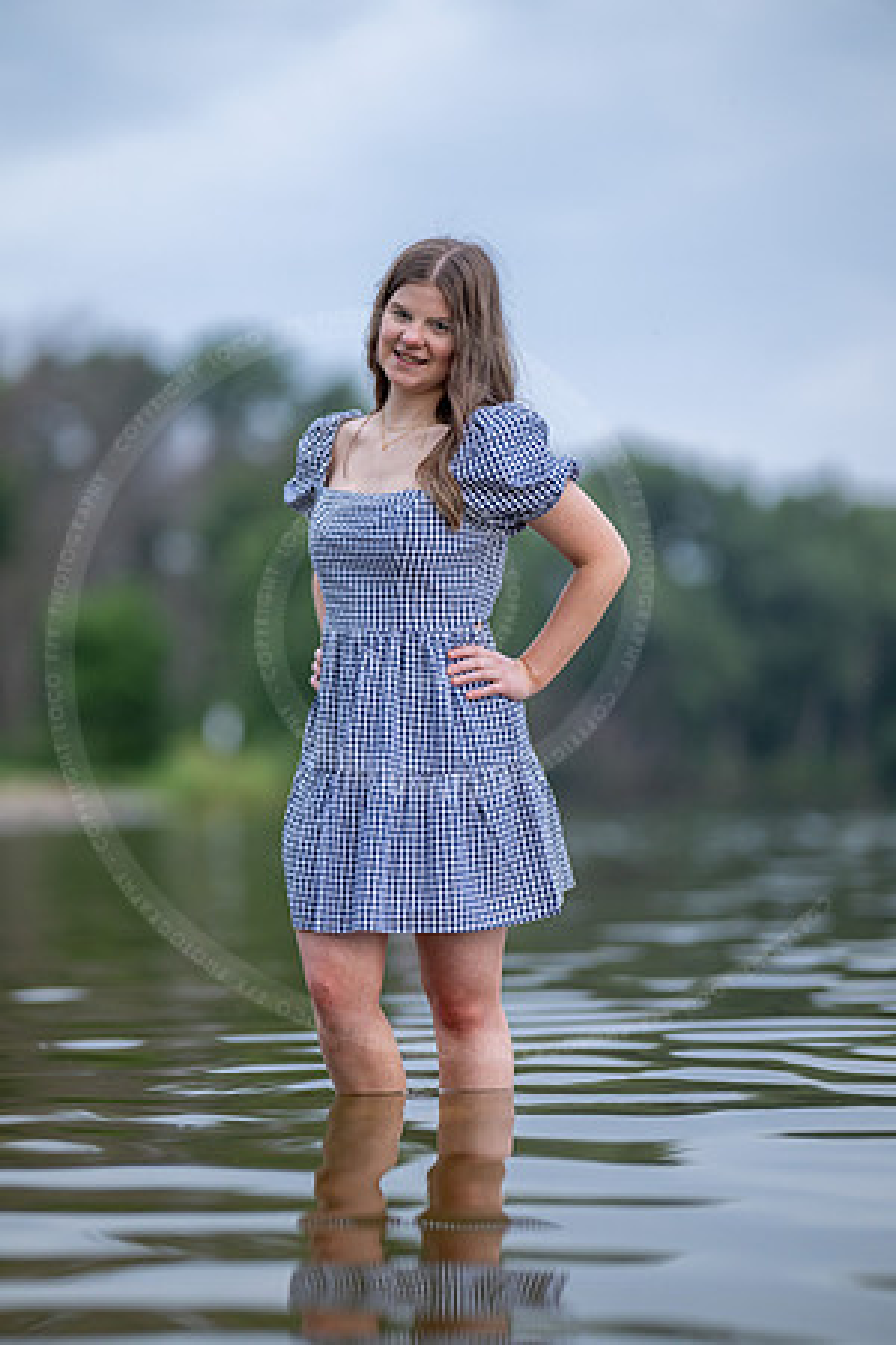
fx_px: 3173
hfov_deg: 16.1
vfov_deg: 23.9
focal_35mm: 85
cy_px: 672
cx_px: 448
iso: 500
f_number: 1.2
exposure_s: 1/500
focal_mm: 85
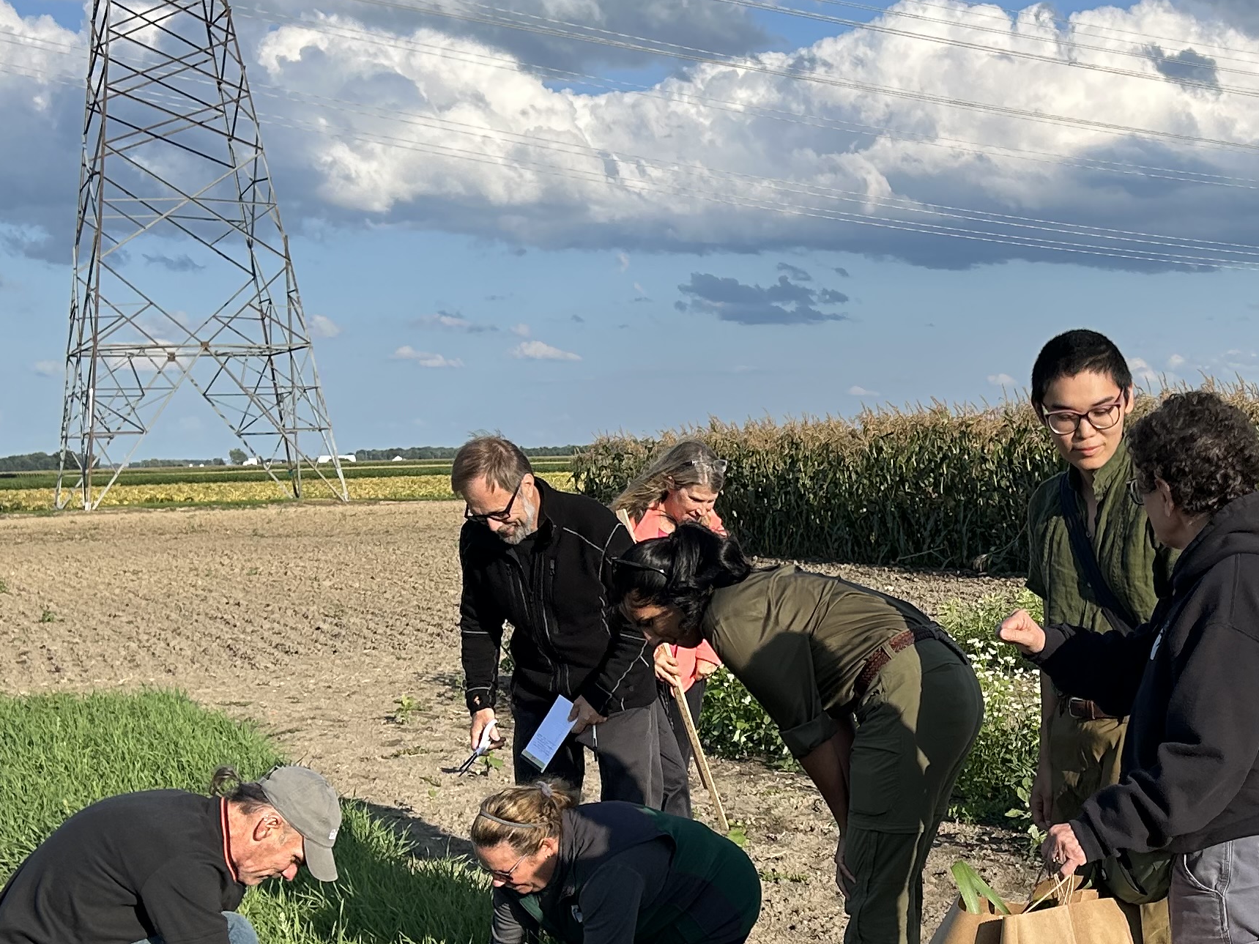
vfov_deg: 23.8
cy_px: 716
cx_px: 1053
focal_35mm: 61
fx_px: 2218
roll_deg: +3.1
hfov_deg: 30.7
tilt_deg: -9.2
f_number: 1.5
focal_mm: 5.7
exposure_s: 1/3077
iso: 50
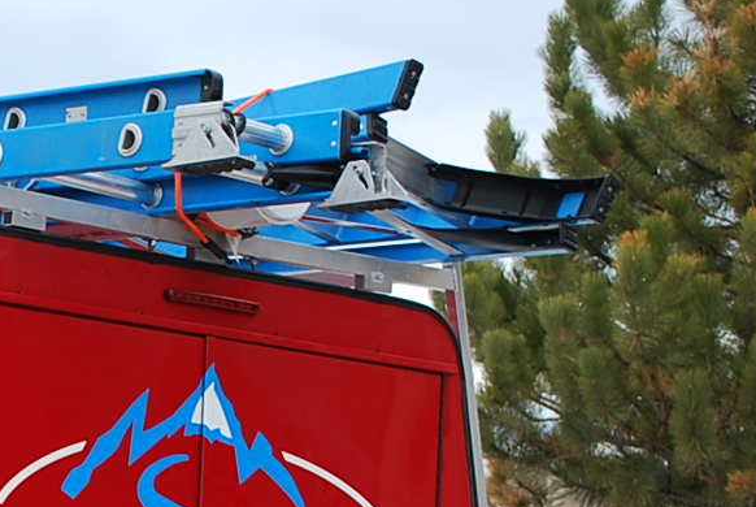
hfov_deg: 11.2
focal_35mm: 175
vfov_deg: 7.8
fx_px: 3673
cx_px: -408
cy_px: 668
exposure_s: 1/160
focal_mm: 35
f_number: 6.3
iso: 100
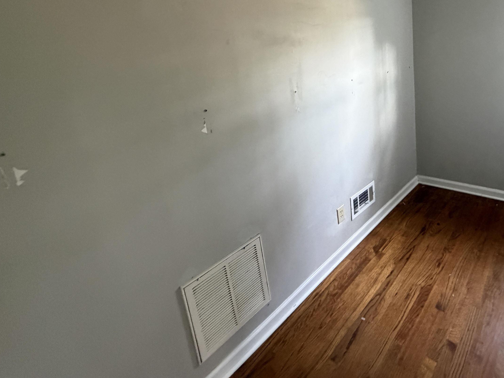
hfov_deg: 79.1
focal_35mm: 20
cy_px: 109
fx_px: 291
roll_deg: +5.9
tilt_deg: -10.6
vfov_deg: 63.2
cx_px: 335
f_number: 2.2
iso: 640
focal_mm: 2.22
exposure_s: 1/60
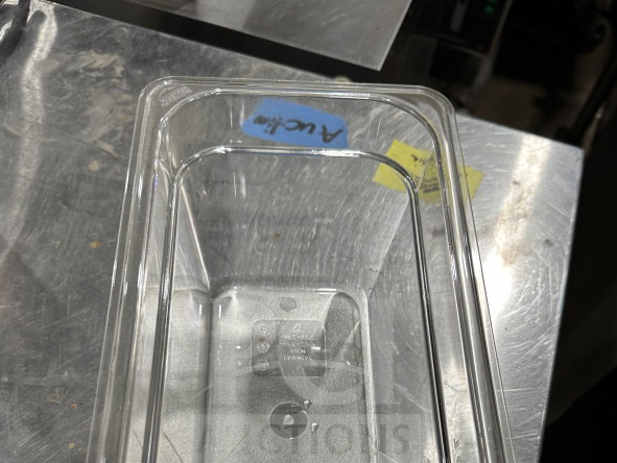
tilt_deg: -63.5
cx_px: 303
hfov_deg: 55.3
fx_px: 589
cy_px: 381
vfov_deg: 40.9
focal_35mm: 33
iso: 100
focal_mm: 6.86
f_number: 1.78
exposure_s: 1/121
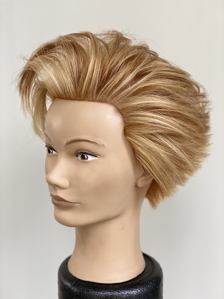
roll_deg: -1.1
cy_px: 150
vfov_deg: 36.8
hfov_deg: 28.0
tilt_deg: -11.6
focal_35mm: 52
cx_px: 112
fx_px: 449
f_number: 2
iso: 125
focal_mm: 6
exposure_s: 1/122
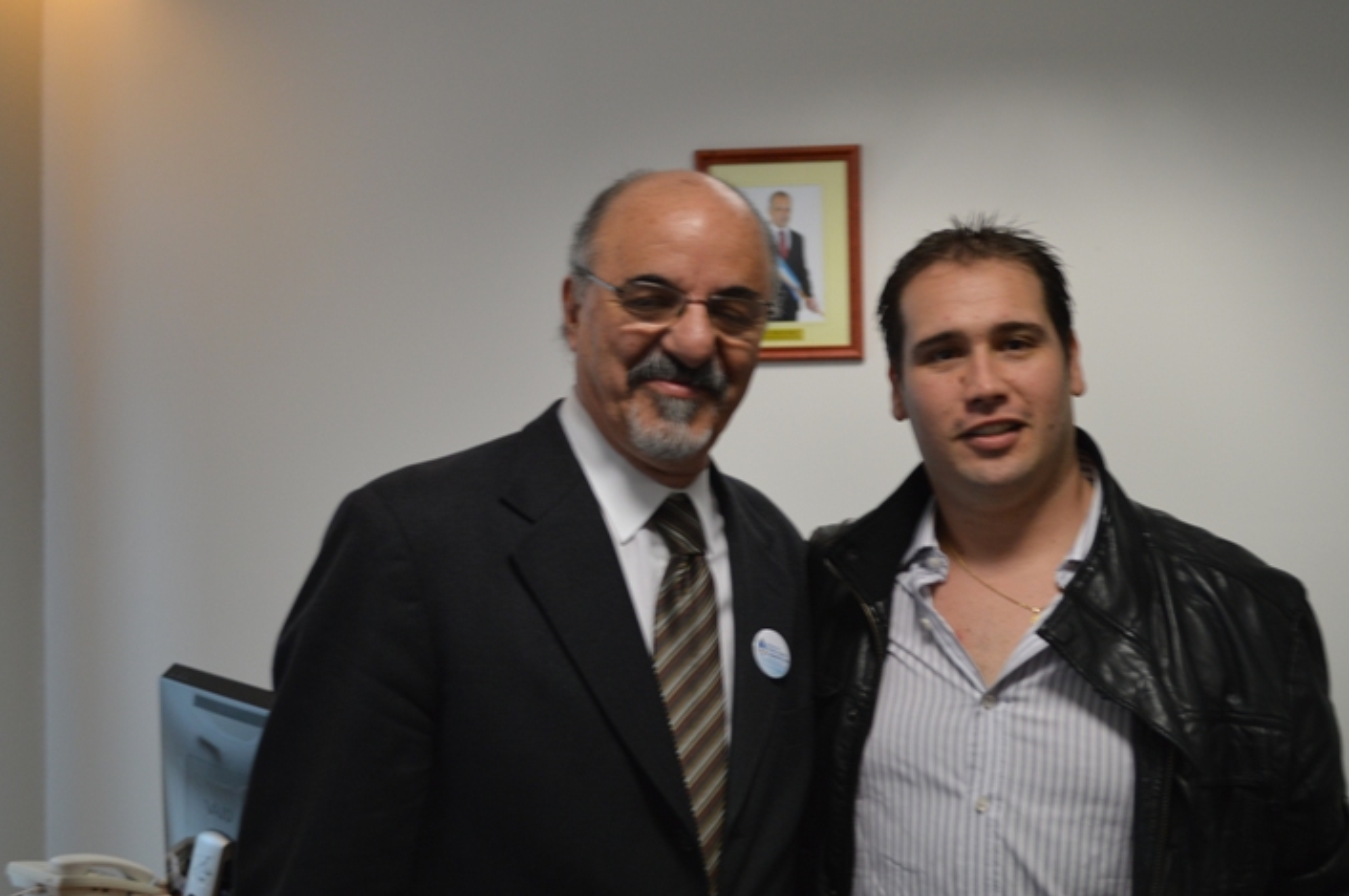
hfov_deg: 38.9
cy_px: 390
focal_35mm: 51
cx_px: 760
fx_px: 1909
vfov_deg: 26.4
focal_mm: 30
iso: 500
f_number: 4.5
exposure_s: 1/60
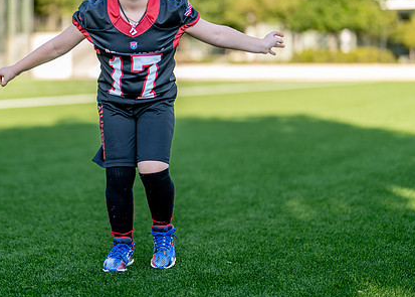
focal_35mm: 83
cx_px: 118
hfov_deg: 23.8
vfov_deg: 17.2
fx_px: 978
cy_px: 111
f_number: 1.2
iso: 100
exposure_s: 1/1250
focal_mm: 50
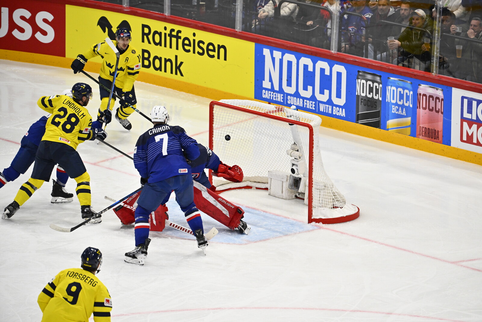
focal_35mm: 260
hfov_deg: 7.9
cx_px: 241
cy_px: 161
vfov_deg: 5.3
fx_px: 3481
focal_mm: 260
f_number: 4
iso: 2500
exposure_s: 1/1250
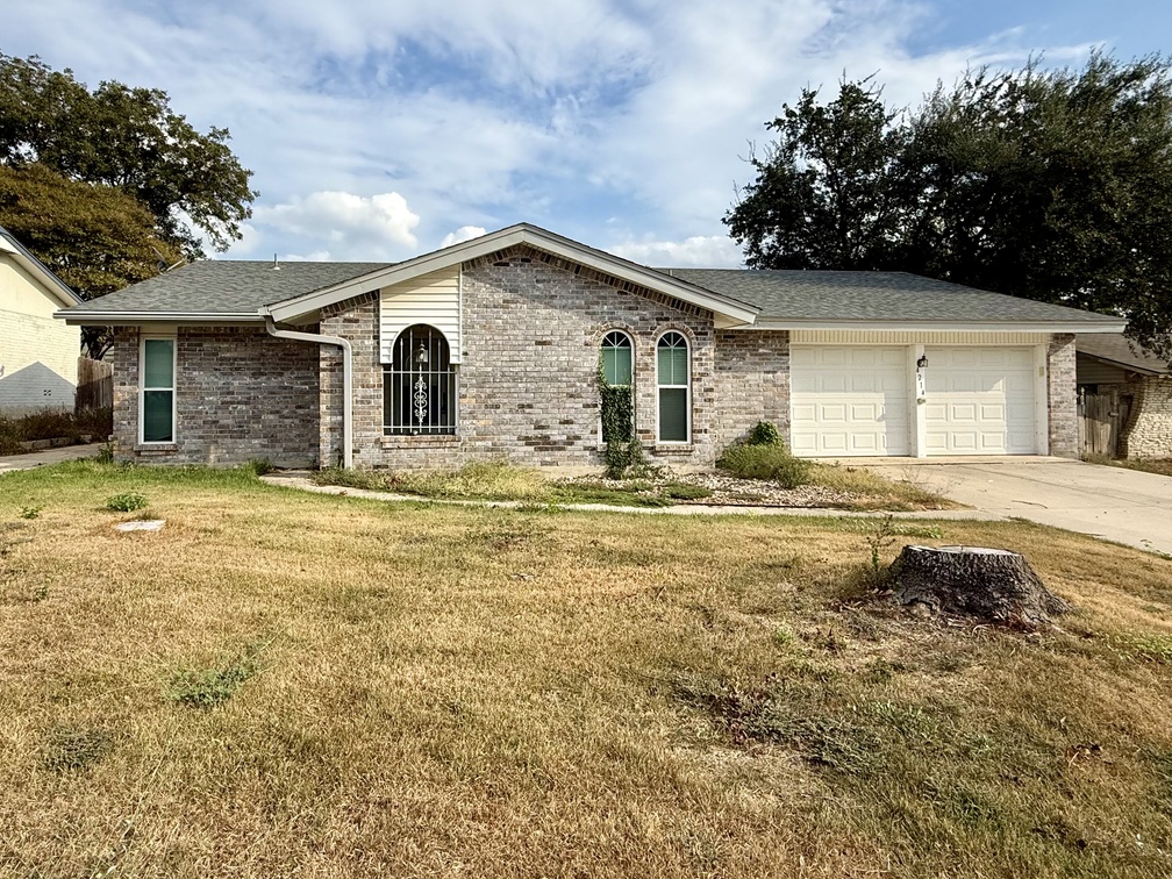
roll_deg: +0.0
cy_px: 384
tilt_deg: +2.1
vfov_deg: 65.7
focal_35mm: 20
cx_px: 516
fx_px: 677
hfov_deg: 81.4
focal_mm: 2.22
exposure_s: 1/2717
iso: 50
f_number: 2.2
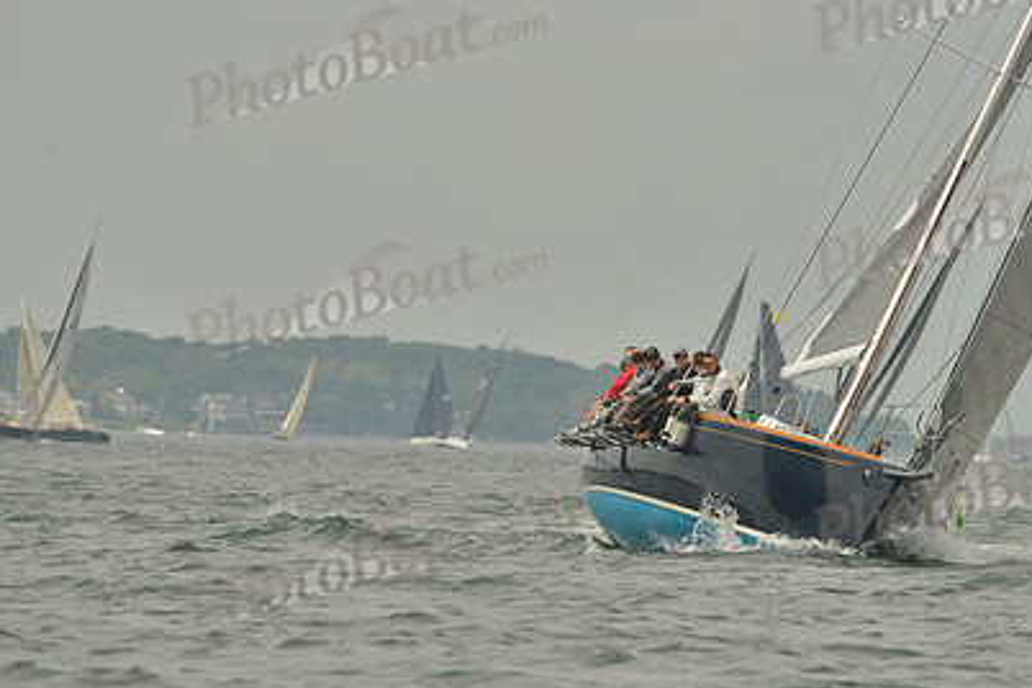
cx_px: 683
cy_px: 394
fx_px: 16539
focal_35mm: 577
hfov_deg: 3.6
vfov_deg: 2.4
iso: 280
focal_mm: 400
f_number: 9
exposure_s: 1/1000
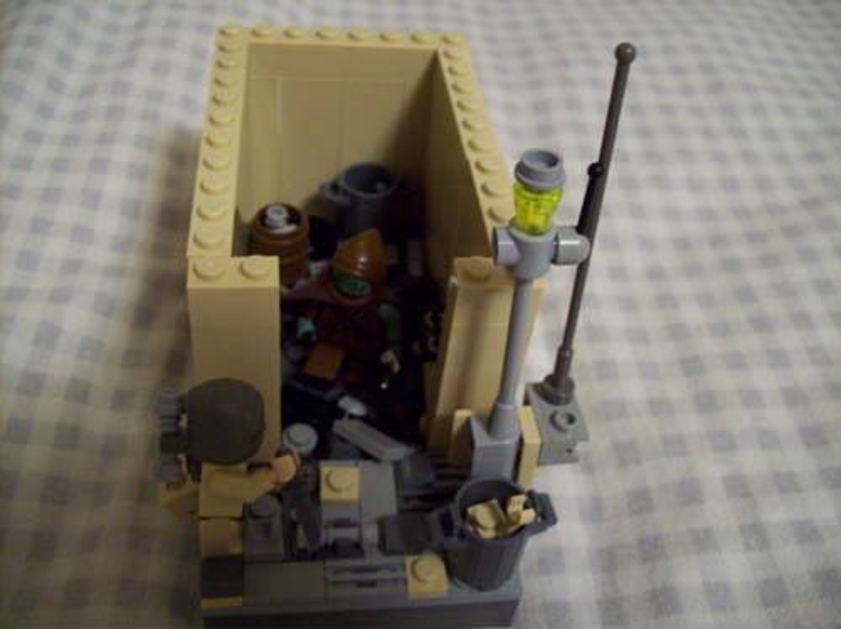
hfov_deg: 51.4
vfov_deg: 39.6
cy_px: 314
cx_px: 420
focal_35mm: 36
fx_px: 874
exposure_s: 1/8
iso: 200
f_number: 2.7
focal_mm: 6
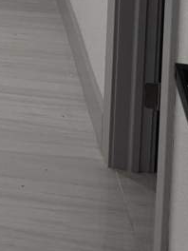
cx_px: -188
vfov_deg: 17.1
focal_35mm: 97
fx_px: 702
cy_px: -183
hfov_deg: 13.2
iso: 80
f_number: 1.78
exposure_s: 1/128
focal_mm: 6.76
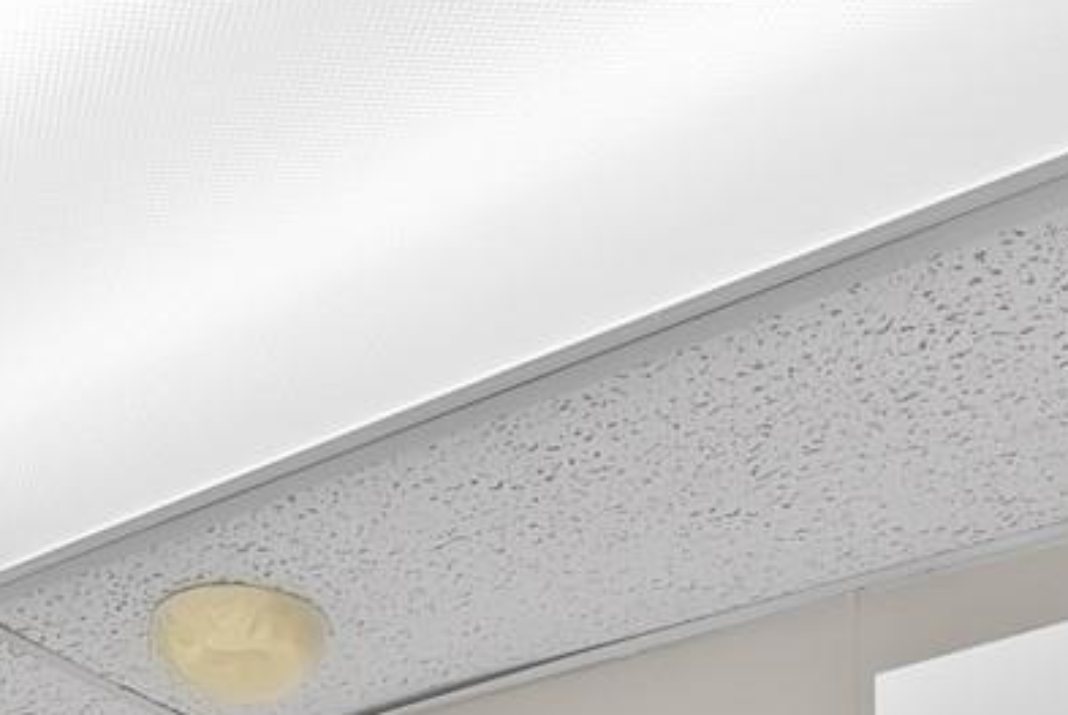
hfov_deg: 32.8
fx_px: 1812
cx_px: 516
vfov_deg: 16.0
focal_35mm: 61
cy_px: 1522
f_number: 9
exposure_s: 1/13
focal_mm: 12
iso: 640
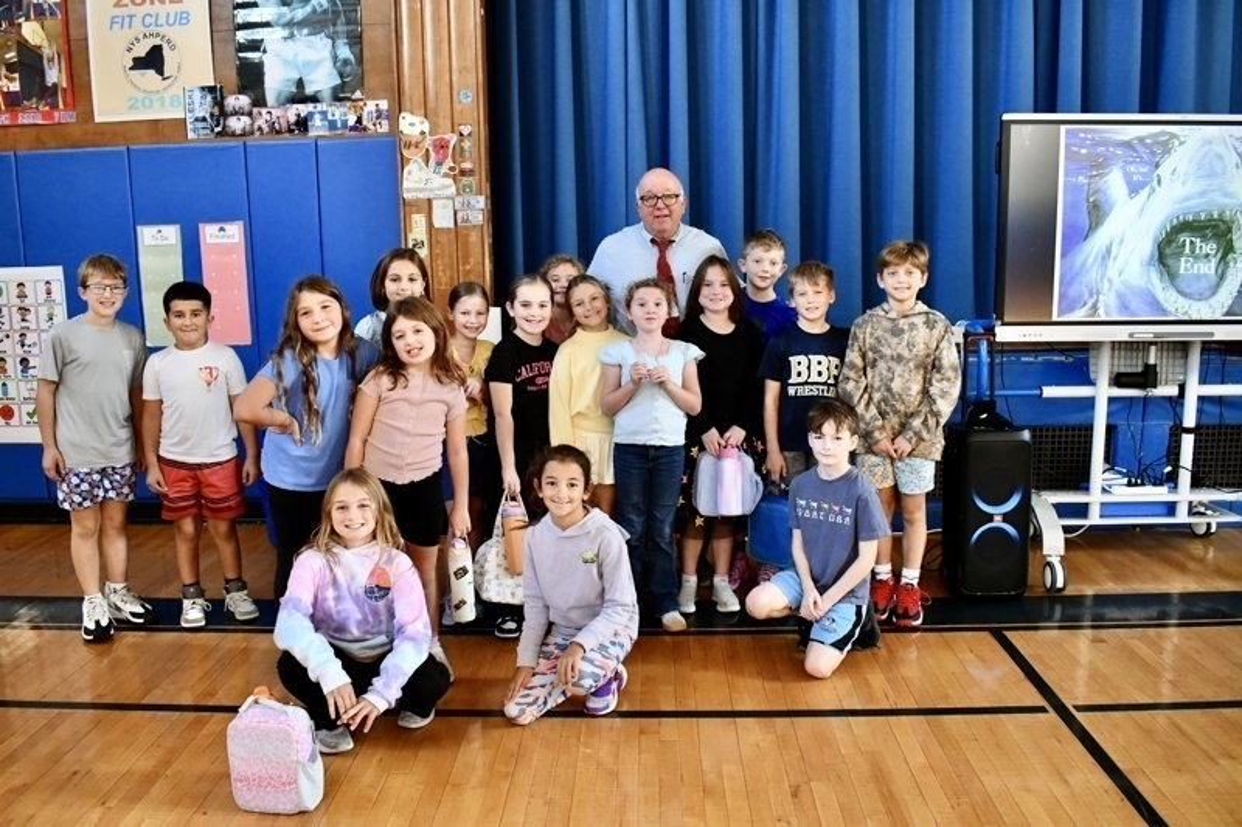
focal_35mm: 30
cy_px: 414
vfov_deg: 43.6
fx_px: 1035
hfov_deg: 61.9
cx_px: 621
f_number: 5
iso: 3200
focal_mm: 20
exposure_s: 1/100
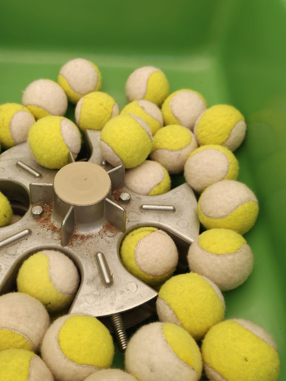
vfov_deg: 58.0
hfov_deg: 44.8
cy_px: 222
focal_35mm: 31
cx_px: 97
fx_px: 341
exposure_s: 1/200
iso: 100
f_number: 1.5
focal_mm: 6.75
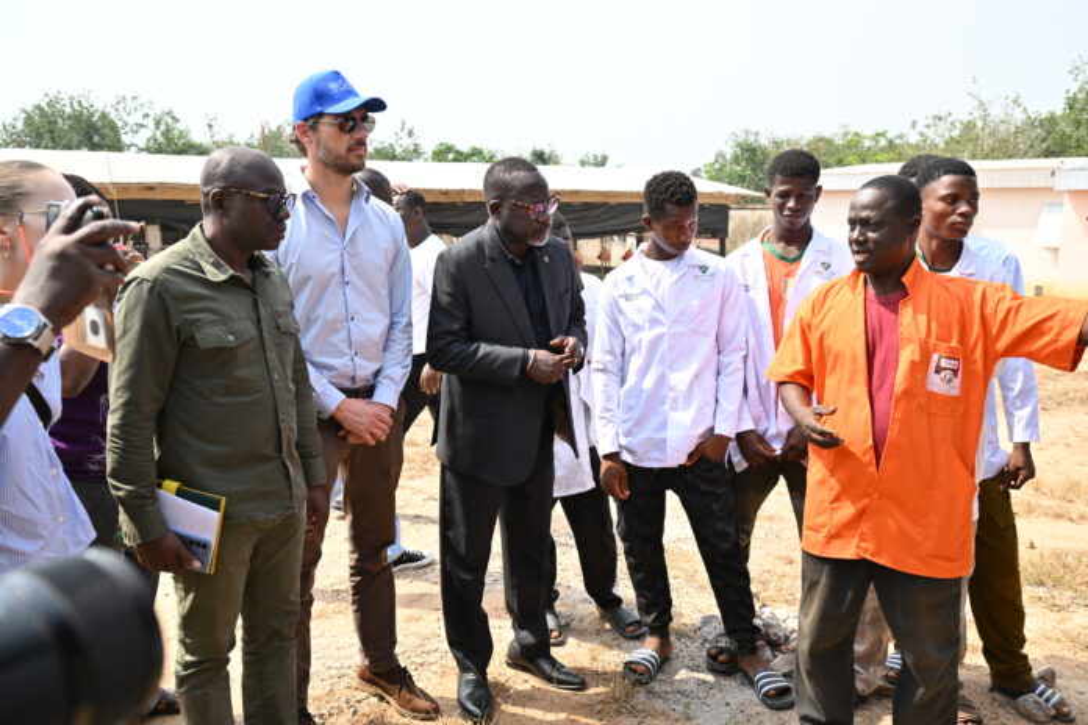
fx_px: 922
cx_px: 544
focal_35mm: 30
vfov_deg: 43.0
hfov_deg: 61.1
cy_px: 362
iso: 360
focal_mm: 30.5
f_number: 5
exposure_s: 1/800
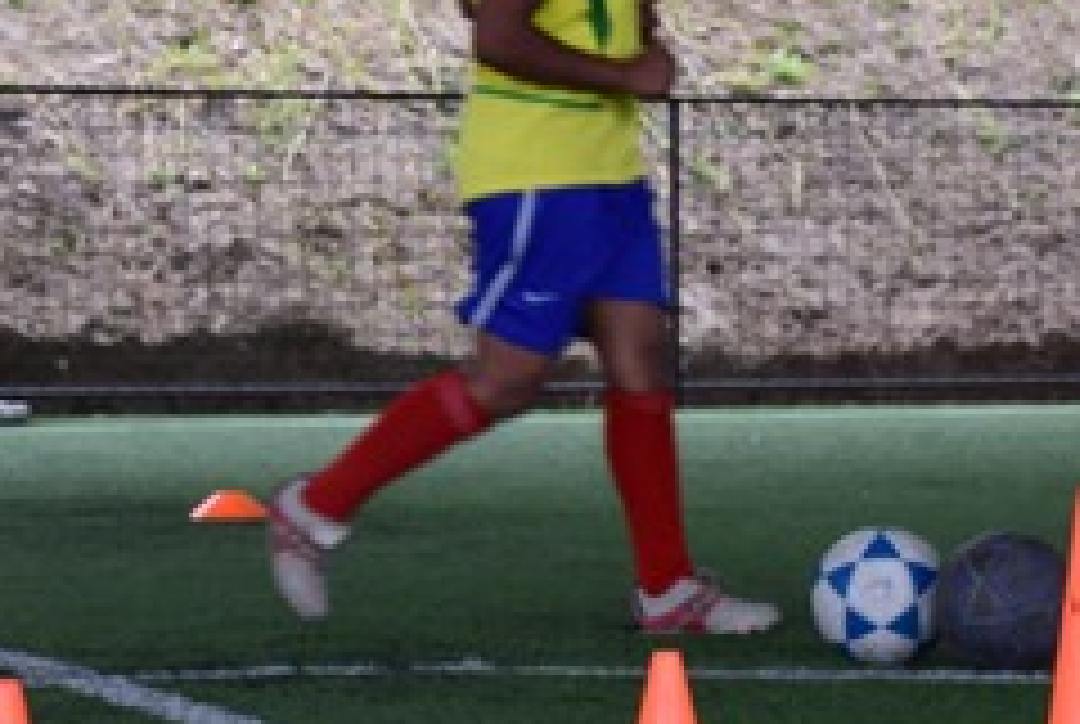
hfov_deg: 12.1
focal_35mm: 170
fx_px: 5109
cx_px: 477
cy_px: 218
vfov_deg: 8.1
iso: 400
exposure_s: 1/125
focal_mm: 34
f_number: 9
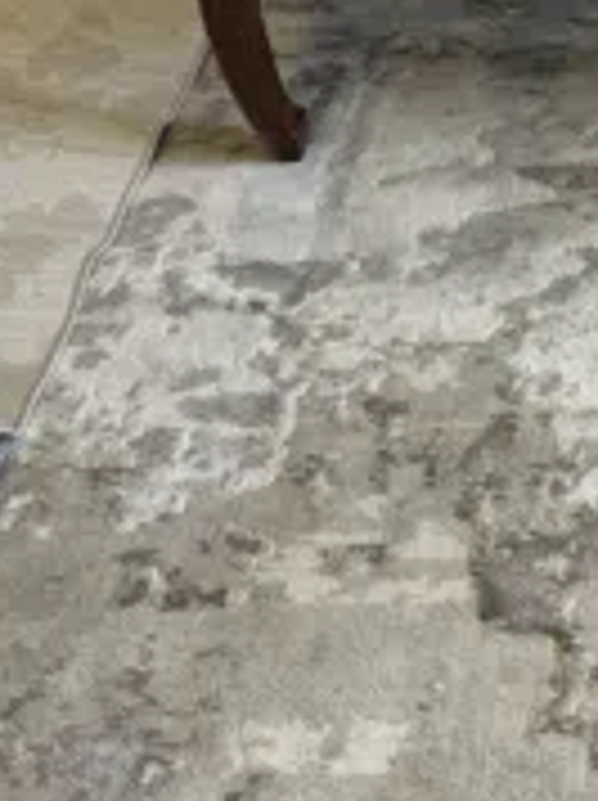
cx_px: 665
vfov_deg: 33.9
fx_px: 1247
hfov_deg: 25.0
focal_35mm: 54
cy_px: 702
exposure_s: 1/50
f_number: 1.78
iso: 125
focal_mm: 6.86
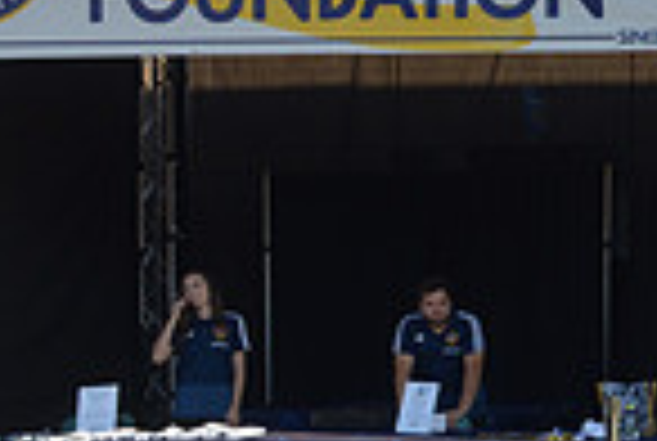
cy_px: 254
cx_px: 1152
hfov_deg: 16.3
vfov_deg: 12.9
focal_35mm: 107
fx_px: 1957
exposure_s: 1/200
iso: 200
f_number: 7.1
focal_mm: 27
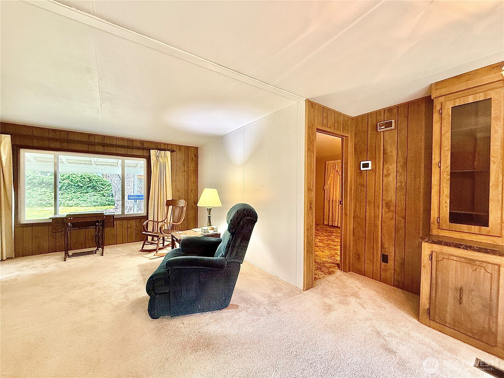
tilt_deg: -0.1
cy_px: 189
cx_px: 252
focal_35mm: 14
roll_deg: -0.3
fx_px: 204
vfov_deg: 85.7
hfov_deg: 102.1
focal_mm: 2.22
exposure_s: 1/60
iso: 320
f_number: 2.2
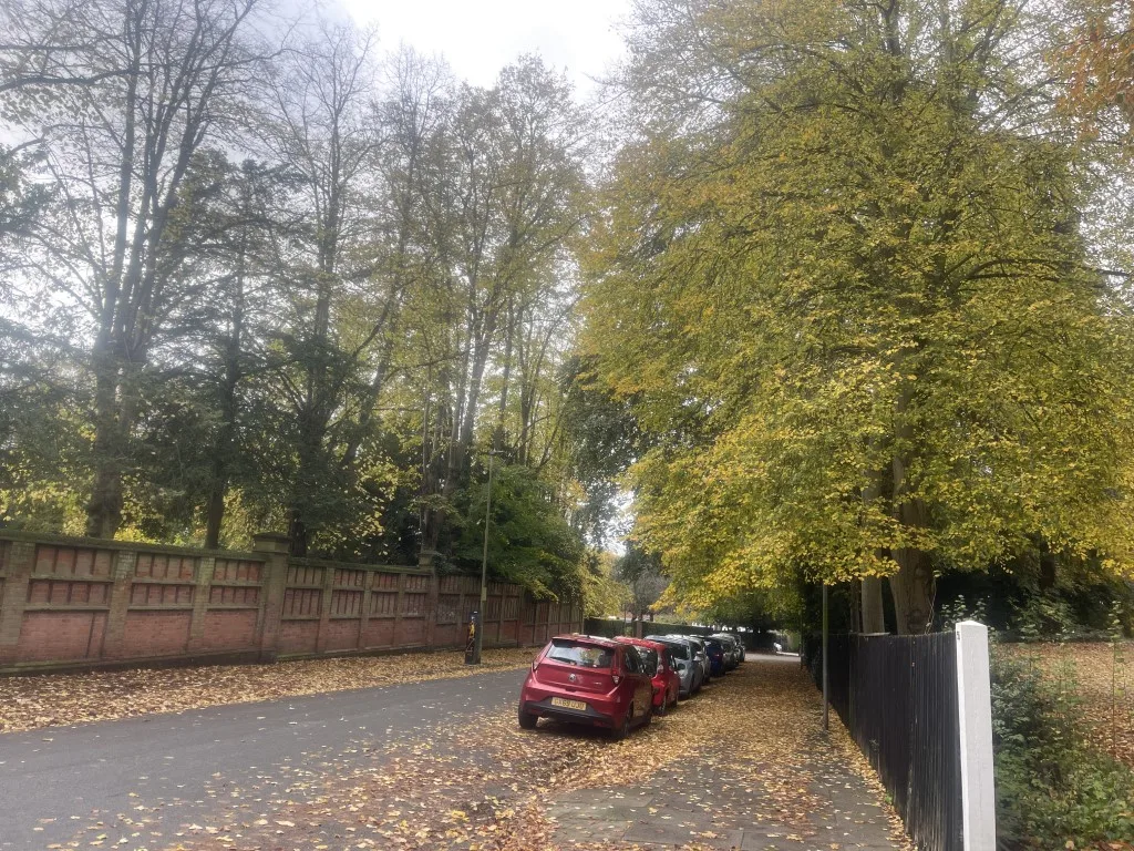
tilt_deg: +9.8
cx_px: 567
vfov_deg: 53.1
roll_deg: -3.5
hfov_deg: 67.3
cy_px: 426
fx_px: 852
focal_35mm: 26
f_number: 1.6
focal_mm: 5.1
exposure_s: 1/367
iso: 32
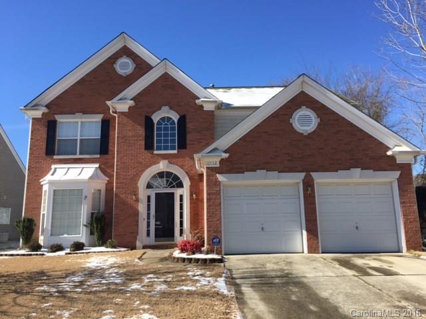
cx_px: 213
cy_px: 160
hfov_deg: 61.7
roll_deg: +0.2
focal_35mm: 29
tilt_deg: +9.8
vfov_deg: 48.2
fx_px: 357
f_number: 2.2
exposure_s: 1/1236
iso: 32
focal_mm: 4.15
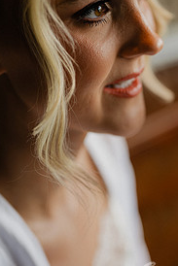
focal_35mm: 82
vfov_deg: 24.7
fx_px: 607
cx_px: 126
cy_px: 112
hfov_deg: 16.6
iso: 110
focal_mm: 50
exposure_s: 1/250
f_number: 2
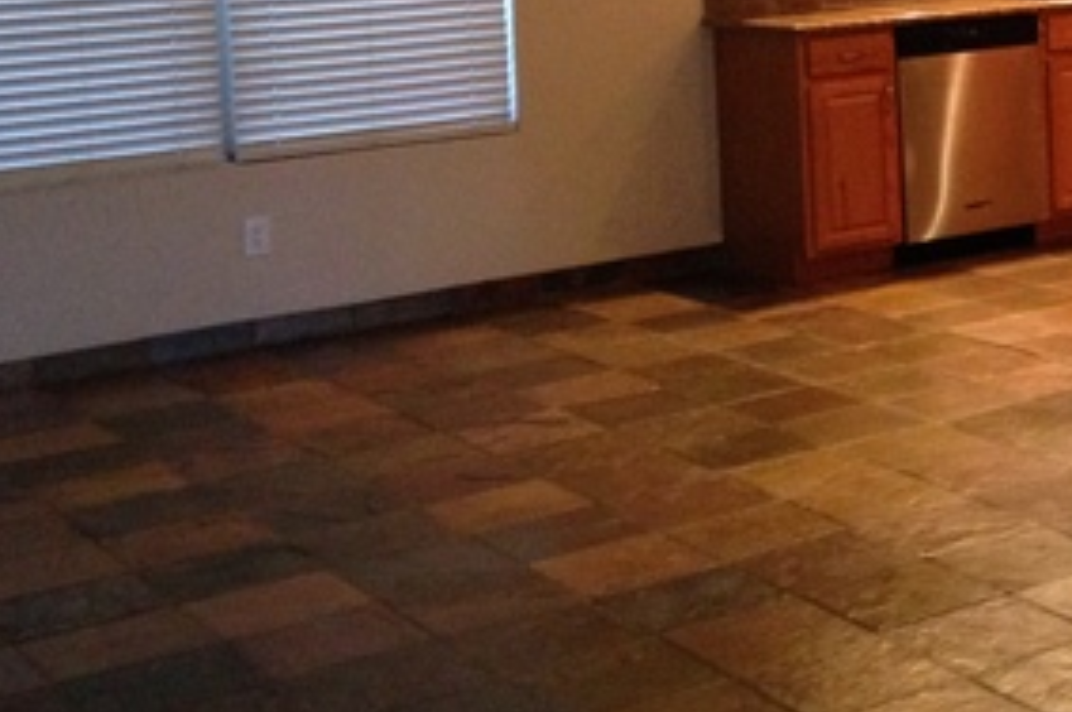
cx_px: 1172
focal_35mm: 81
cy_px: -8
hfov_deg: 23.6
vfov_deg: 16.5
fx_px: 2409
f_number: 2.4
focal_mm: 4.12
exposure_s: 1/17
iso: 400
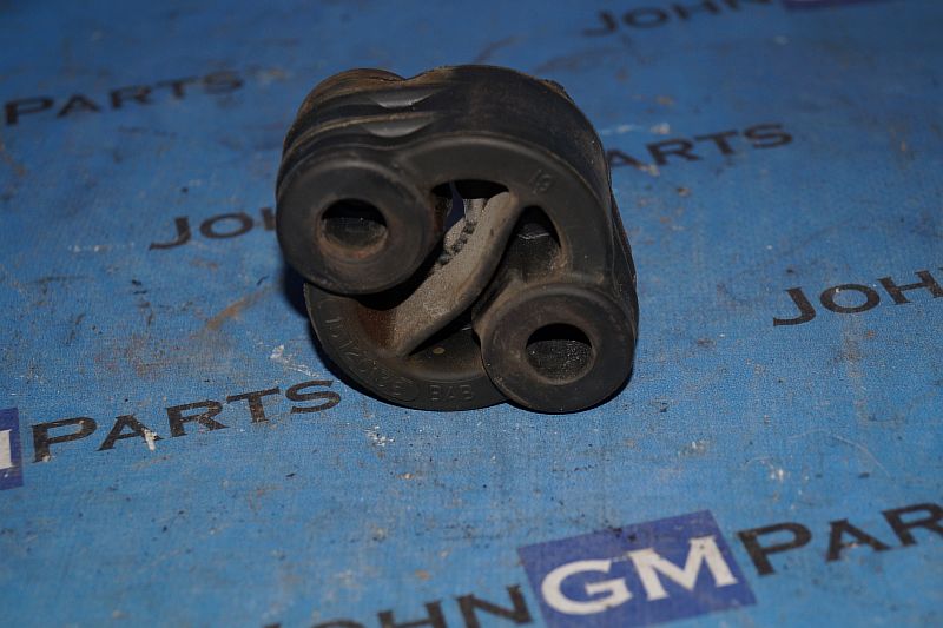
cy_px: 314
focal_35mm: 82
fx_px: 2160
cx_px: 472
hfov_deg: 24.6
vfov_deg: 16.5
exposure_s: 1/60
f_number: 5.6
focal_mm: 55
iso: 320
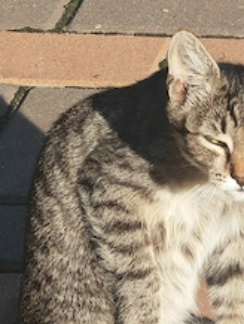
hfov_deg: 3.0
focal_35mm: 499
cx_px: 173
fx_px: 4681
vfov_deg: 4.0
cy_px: 199
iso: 50
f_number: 3
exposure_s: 1/260
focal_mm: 14.92
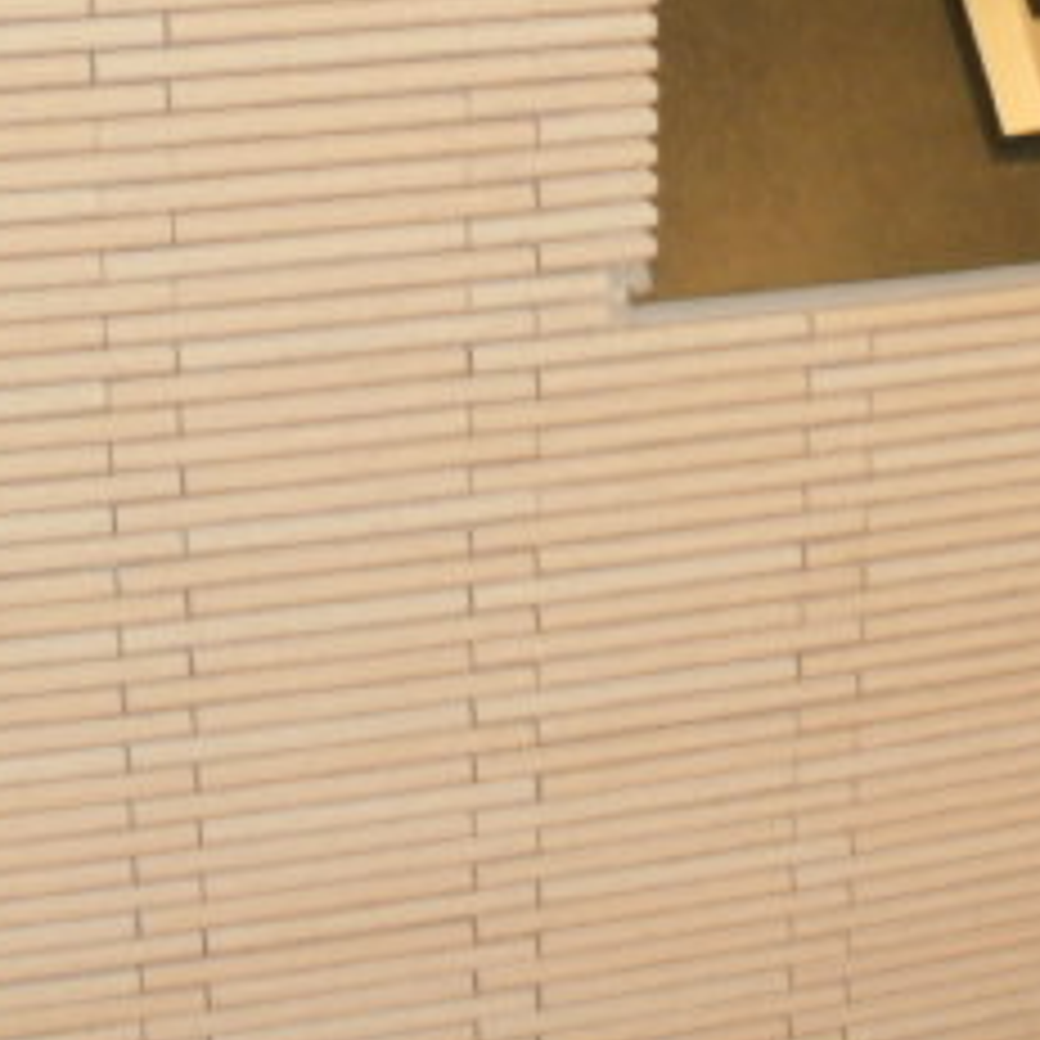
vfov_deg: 19.2
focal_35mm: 88
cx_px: 729
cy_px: -9
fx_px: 2991
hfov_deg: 19.6
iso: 250
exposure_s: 1/30
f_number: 3.5
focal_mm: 6.3
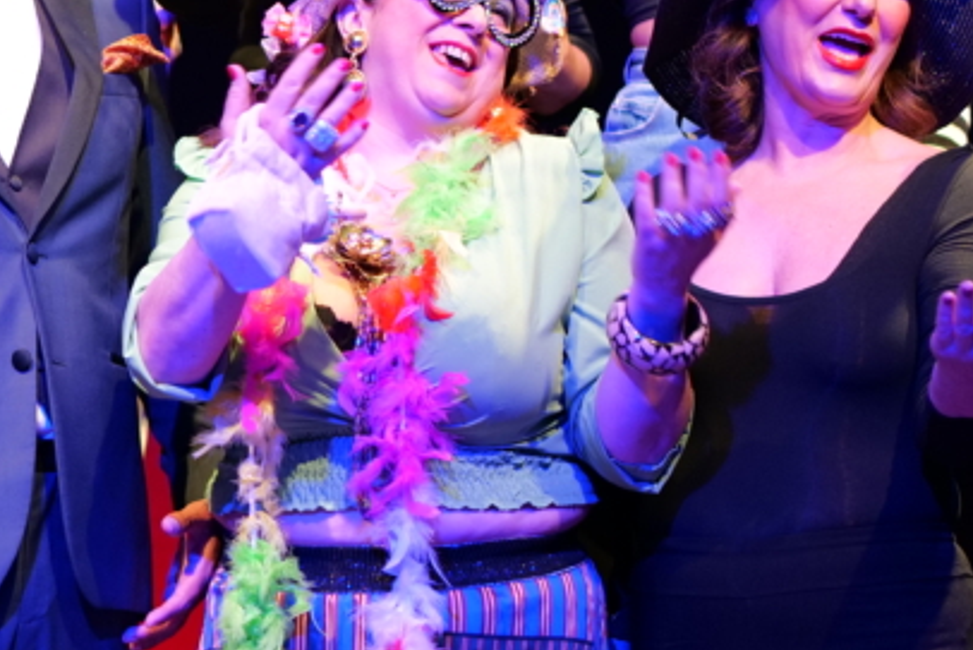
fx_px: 6624
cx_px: 139
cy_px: -70
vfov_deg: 5.6
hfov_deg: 8.4
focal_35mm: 245
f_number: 1.8
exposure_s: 1/100
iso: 2000
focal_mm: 85
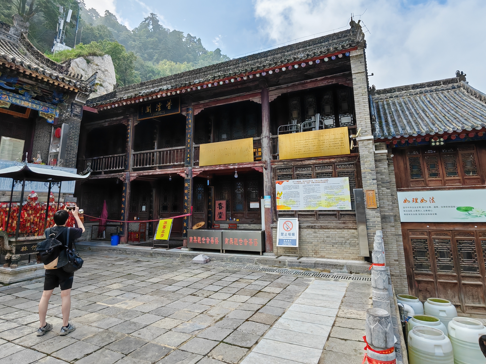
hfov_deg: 79.0
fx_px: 295
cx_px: 236
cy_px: 143
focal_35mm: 21
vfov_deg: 62.8
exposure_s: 1/1000
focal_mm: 1.96
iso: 50
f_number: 2.2
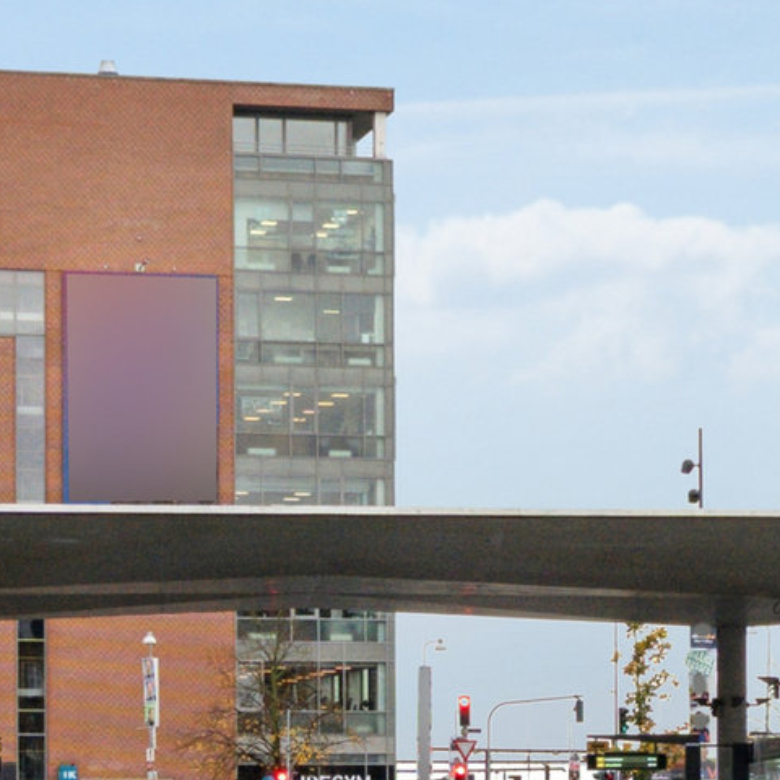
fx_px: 3960
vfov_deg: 11.1
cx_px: 806
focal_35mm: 155
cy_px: 879
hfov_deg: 11.1
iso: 200
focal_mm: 19.5
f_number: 8
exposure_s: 1/125
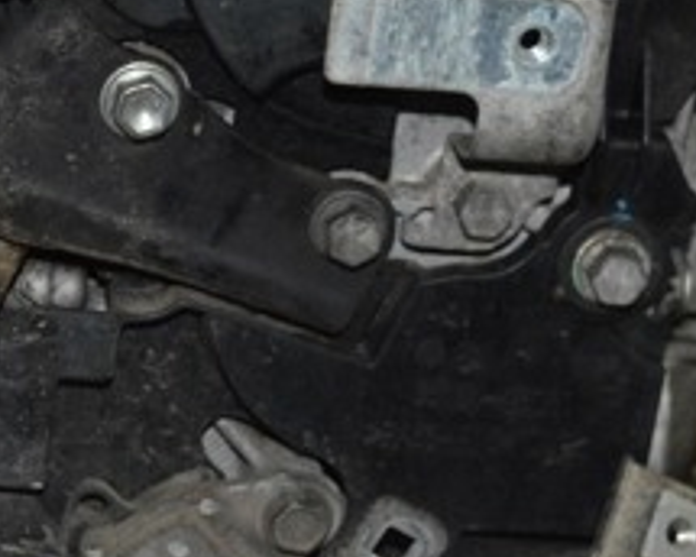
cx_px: -39
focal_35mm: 134
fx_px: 2760
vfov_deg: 11.5
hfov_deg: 14.1
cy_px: 254
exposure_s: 1/60
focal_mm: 32
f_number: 4.5
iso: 3200
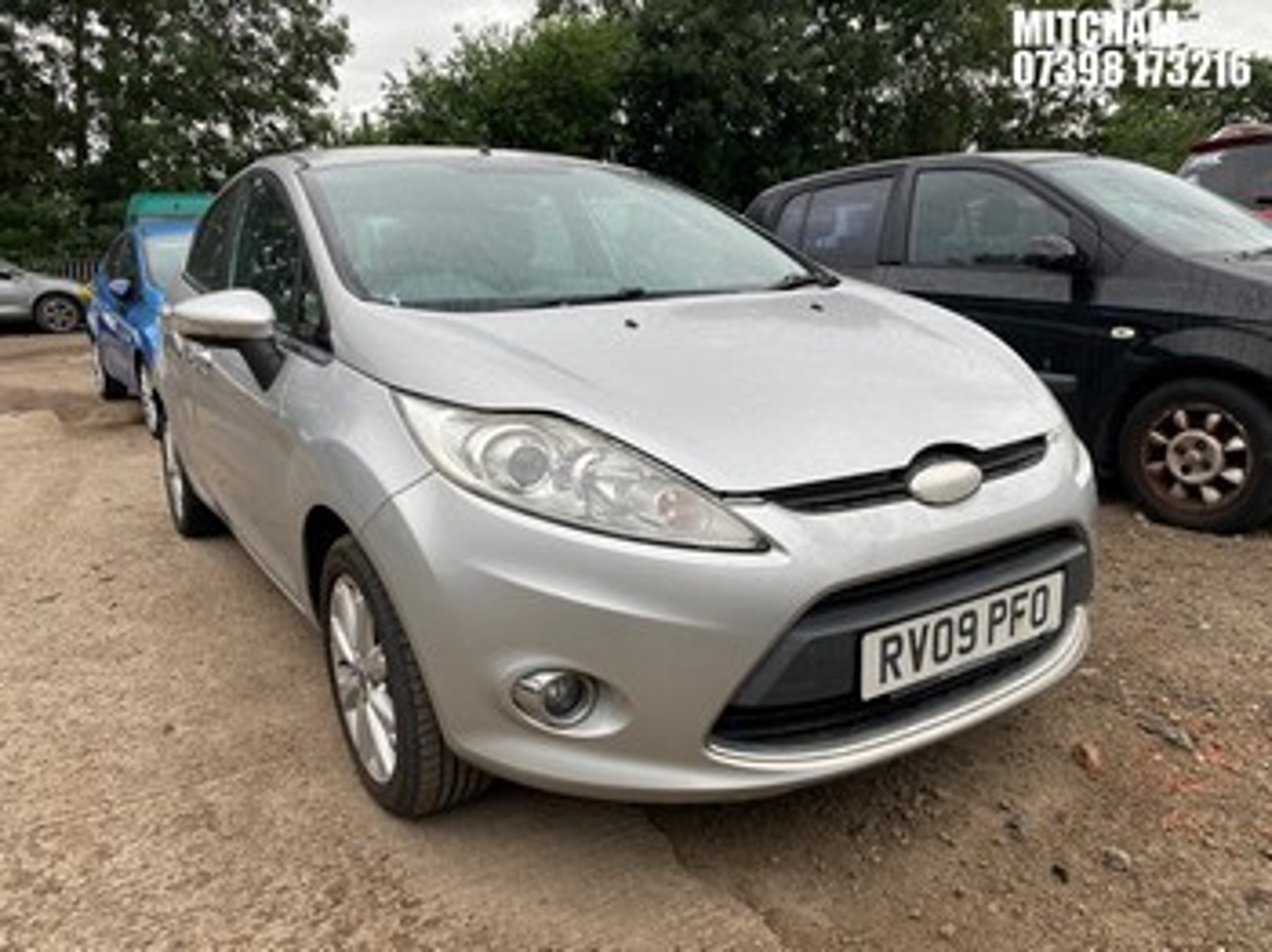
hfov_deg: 67.3
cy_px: 476
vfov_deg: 53.0
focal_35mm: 26
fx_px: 955
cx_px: 636
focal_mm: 4.25
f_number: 1.8
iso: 32
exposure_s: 1/510
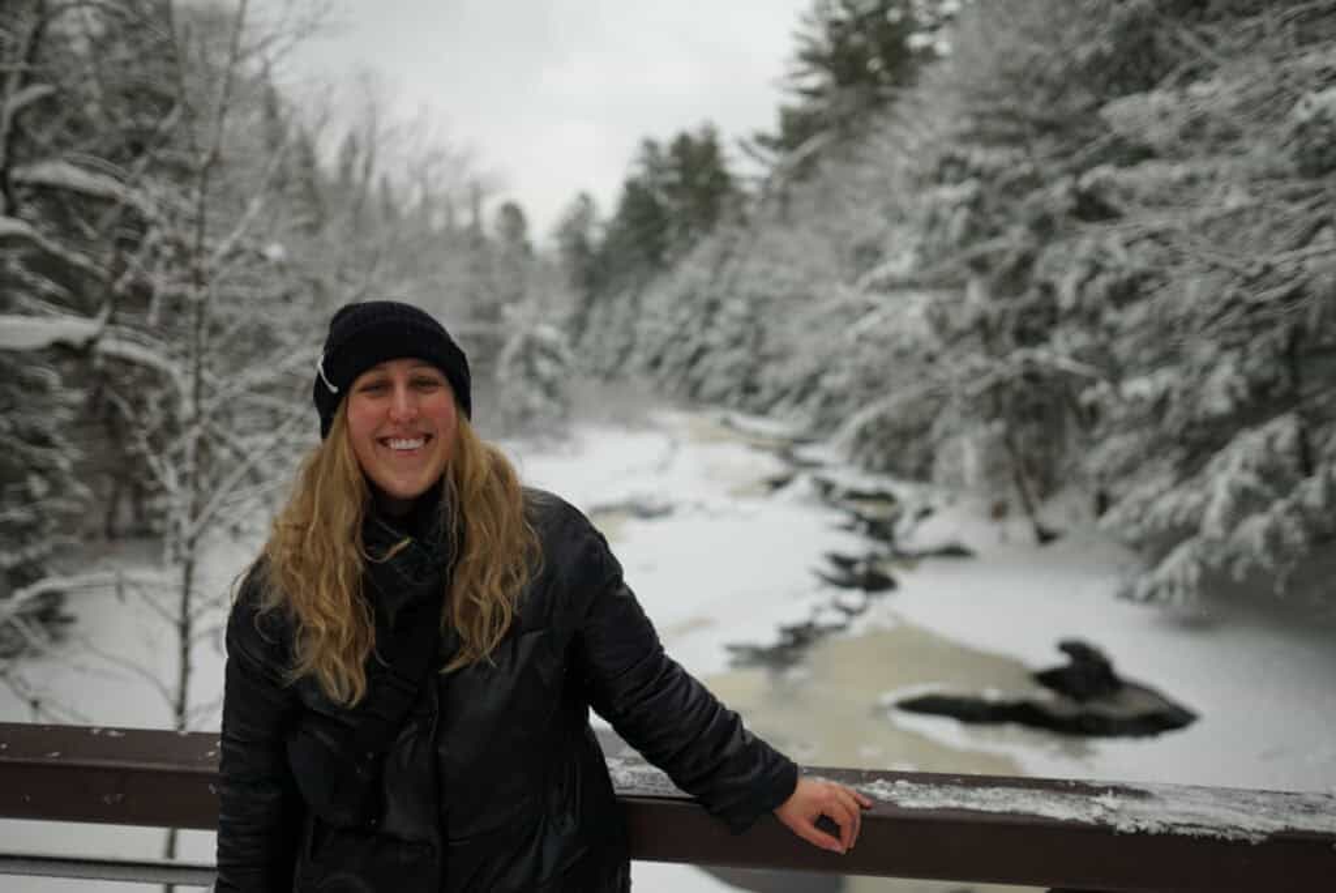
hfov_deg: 73.7
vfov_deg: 53.2
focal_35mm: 24
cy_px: 446
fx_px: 891
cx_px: 668
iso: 100
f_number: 1.4
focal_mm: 24
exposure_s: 1/1000
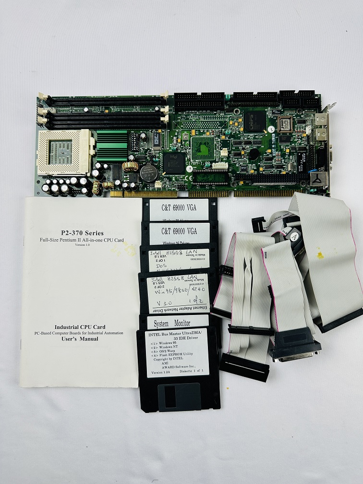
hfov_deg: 56.8
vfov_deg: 71.6
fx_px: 336
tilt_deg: -86.9
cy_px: 242
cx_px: 182
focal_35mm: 24
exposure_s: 1/120
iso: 80
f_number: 1.78
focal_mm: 6.86
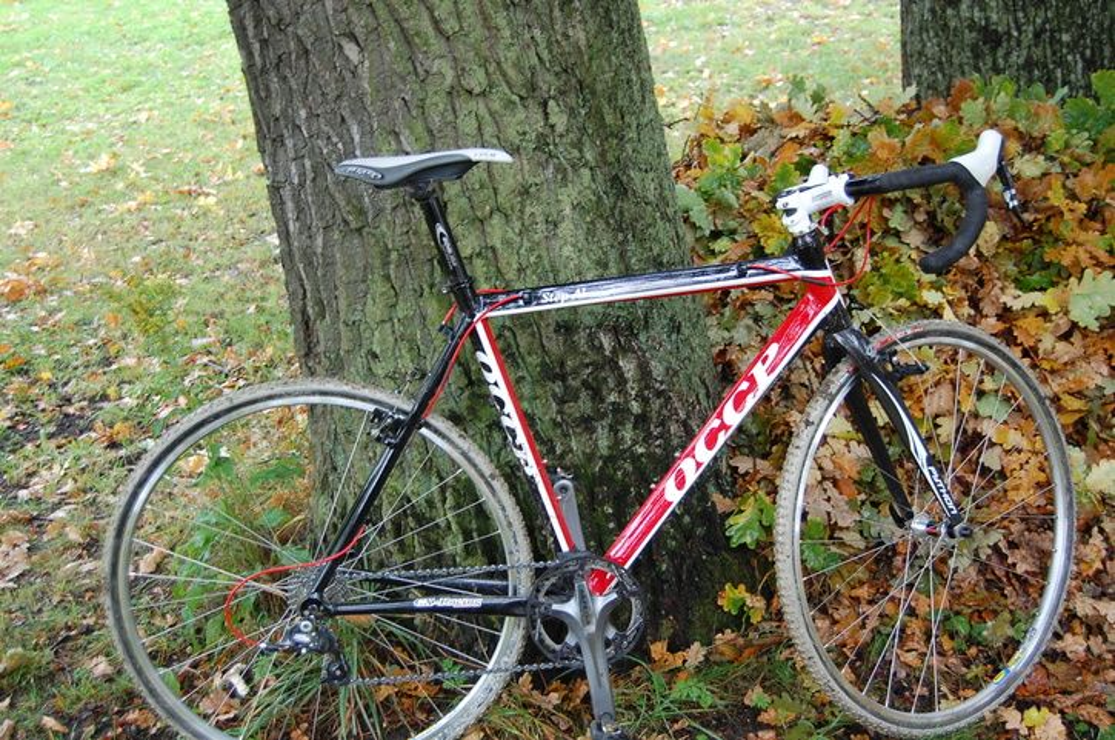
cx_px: 558
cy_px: 370
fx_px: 1438
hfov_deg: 42.4
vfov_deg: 28.8
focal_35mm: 46
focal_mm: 31
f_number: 4.5
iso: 720
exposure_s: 1/30
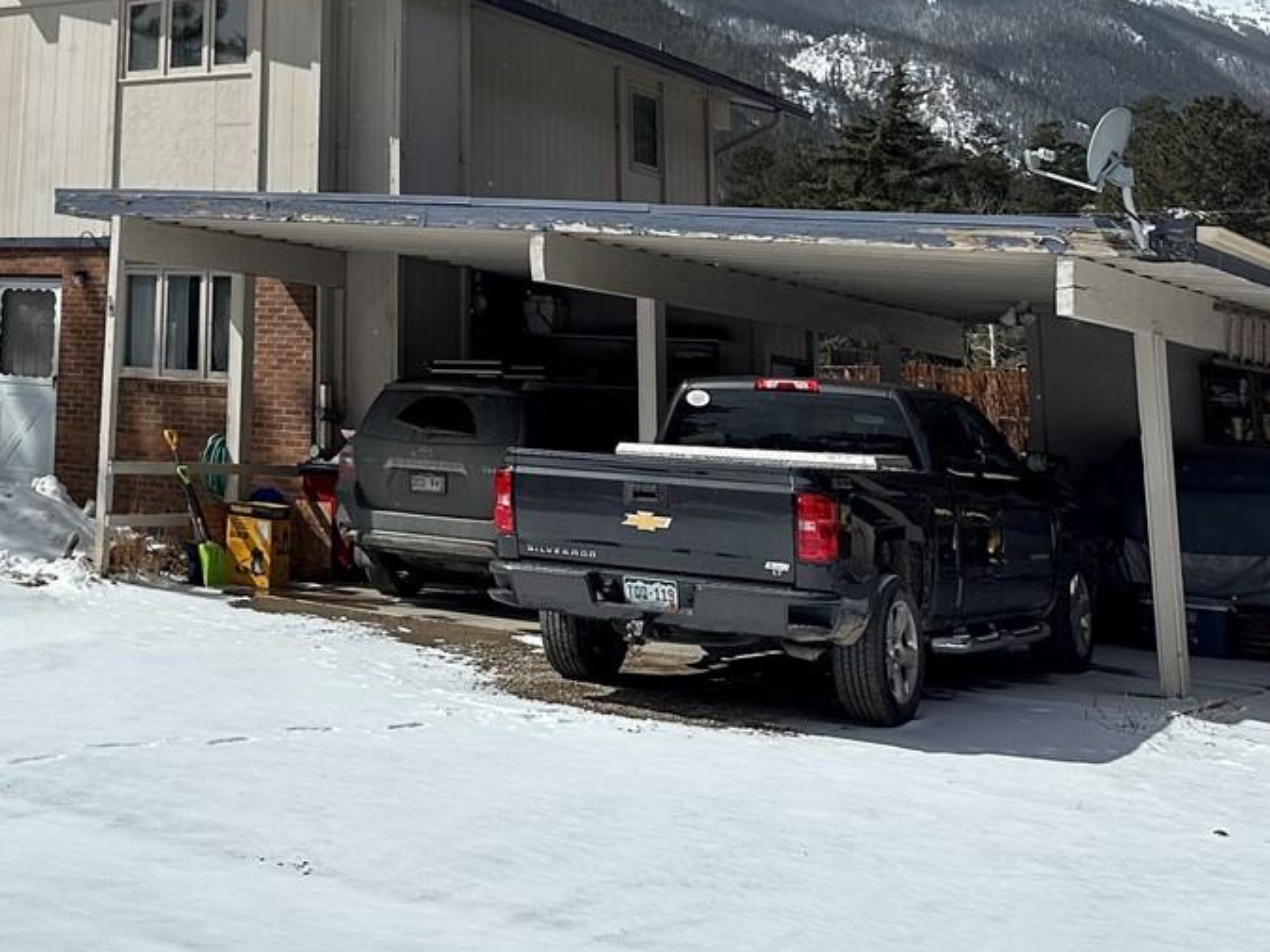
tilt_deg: +14.3
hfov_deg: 30.5
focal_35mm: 57
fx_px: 2090
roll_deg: -4.7
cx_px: -96
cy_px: -64
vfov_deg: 24.2
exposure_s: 1/13699
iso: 80
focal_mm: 6.86
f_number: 1.78
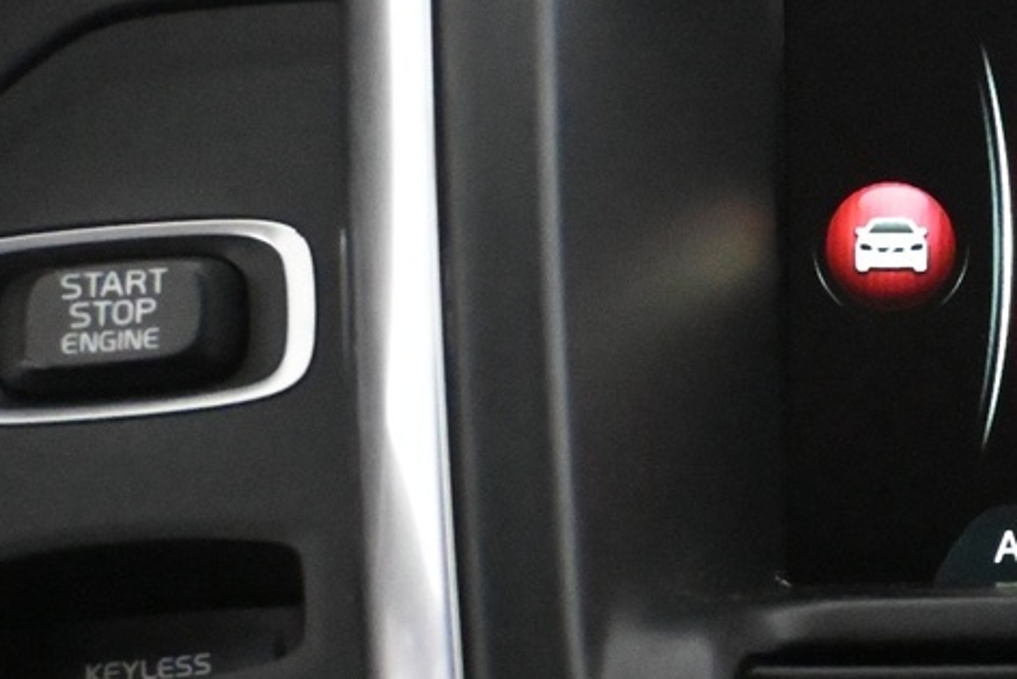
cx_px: 1526
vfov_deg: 10.7
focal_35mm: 129
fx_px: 3637
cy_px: 351
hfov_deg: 14.8
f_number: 4.2
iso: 8000
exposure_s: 1/60
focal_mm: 25
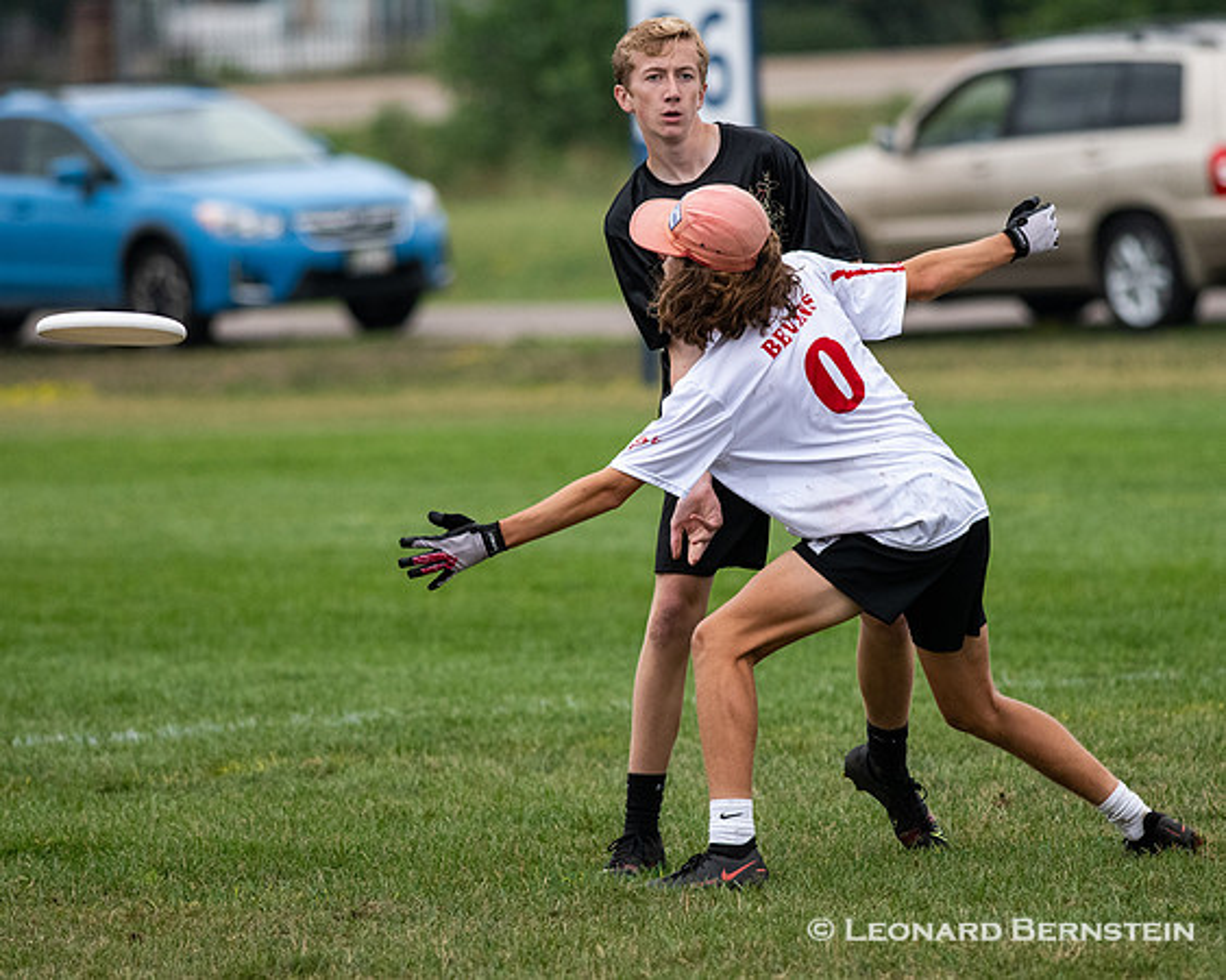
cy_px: 501
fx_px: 18812
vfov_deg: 3.0
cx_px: 660
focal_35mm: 519
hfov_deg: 3.7
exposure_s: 1/2500
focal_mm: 300
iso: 1600
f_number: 5
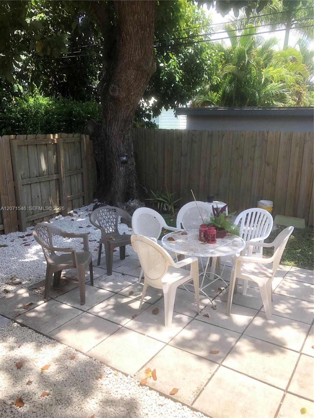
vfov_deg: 63.4
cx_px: 157
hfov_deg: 49.7
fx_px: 339
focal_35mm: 28
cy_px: 209
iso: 20
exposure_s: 1/736
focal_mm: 3.99
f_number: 1.8
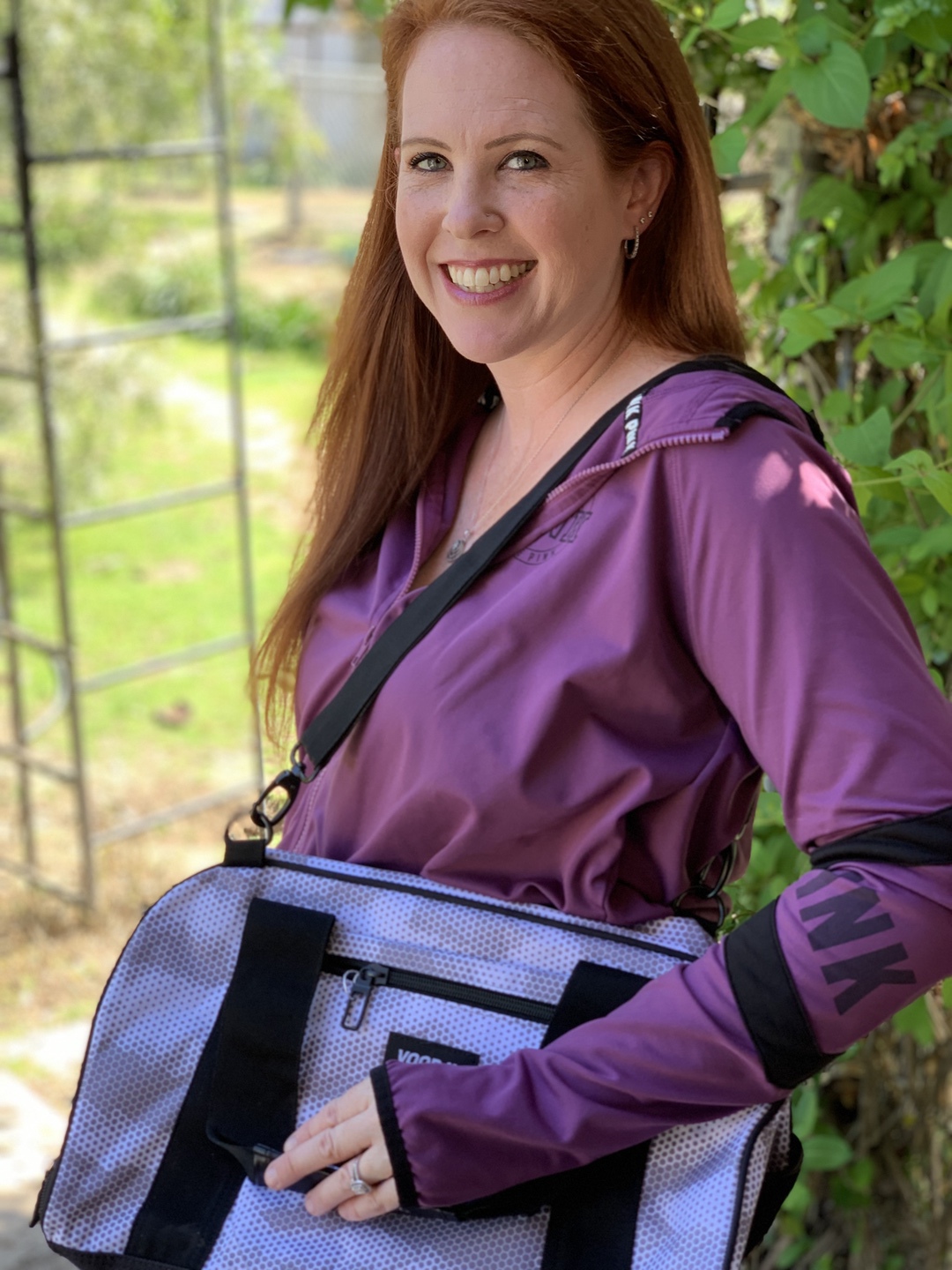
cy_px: 635
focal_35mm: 52
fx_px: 1907
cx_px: 476
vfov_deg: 36.8
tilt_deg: -15.5
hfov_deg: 28.0
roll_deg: -2.8
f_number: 2.4
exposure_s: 1/122
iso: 40
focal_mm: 6
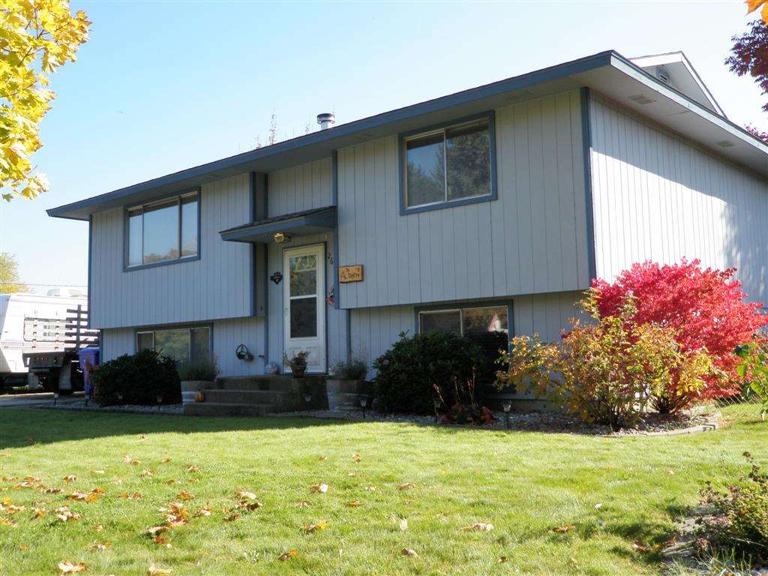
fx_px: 799
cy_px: 288
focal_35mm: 36
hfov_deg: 51.4
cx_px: 384
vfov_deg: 39.7
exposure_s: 1/100
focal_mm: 6.53
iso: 50
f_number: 5
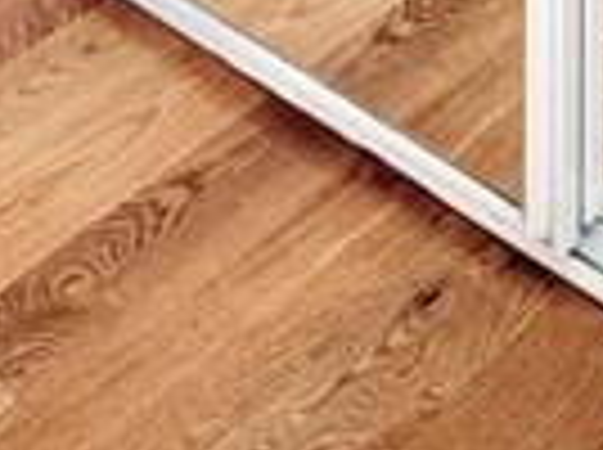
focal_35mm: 107
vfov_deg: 9.2
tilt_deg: -2.8
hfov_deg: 18.4
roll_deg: +0.5
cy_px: -1094
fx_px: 1861
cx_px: 306
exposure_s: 1/60
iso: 250
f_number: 2.2
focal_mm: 2.22
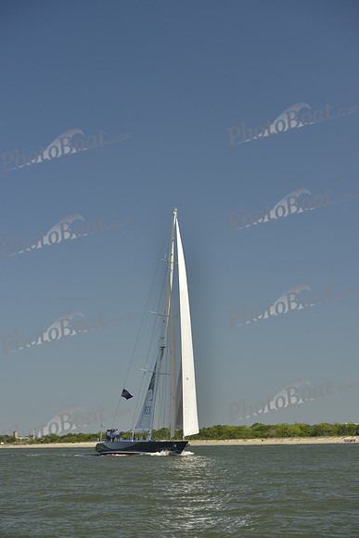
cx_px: 180
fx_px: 1046
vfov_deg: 28.8
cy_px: 269
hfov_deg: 19.5
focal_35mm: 70
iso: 280
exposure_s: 1/800
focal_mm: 70
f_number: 7.1
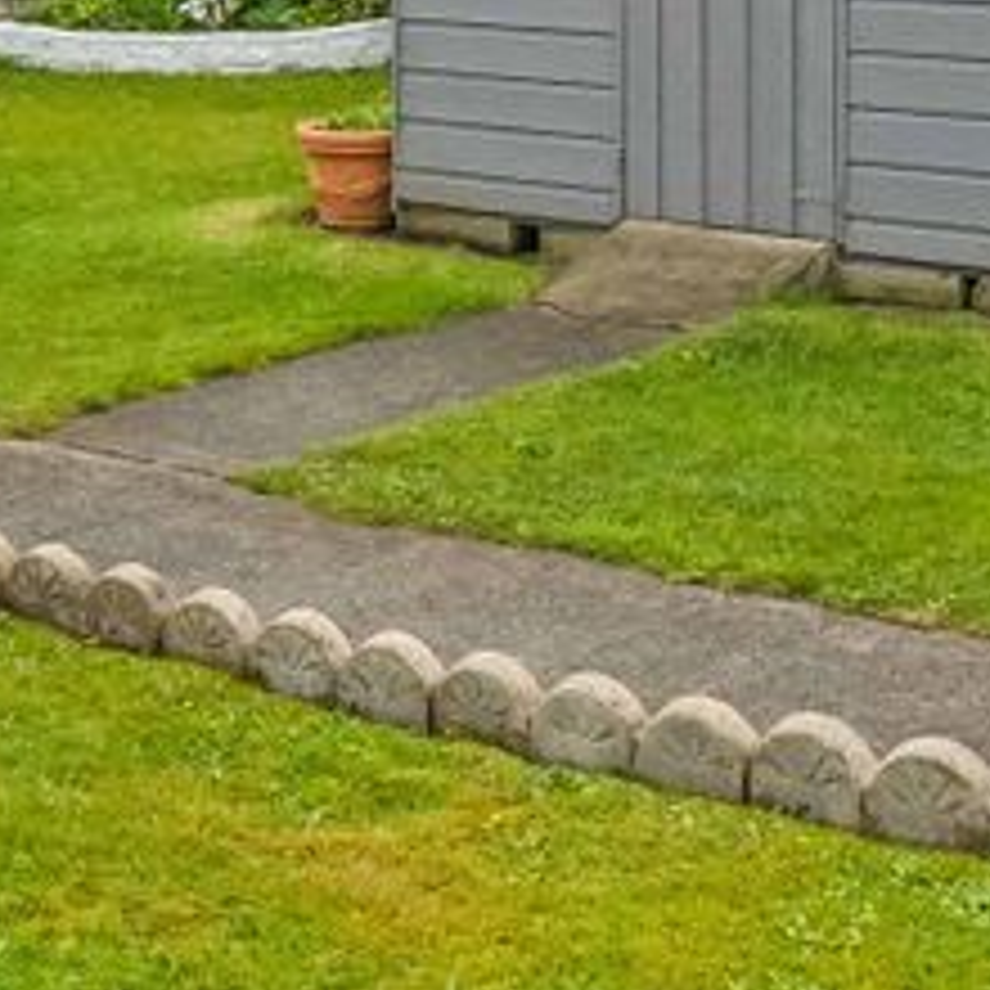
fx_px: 2718
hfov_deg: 20.6
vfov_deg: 19.4
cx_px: 518
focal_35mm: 84
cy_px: -218
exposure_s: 1/1250
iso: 640
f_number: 6.3
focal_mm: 17
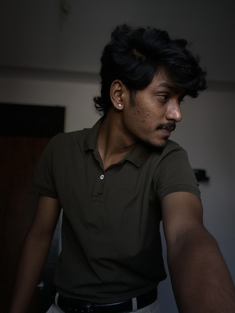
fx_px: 272
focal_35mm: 30
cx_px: 118
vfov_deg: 60.0
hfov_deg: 46.8
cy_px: 156
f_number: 2.2
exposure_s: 1/122
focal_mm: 2.71
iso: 64
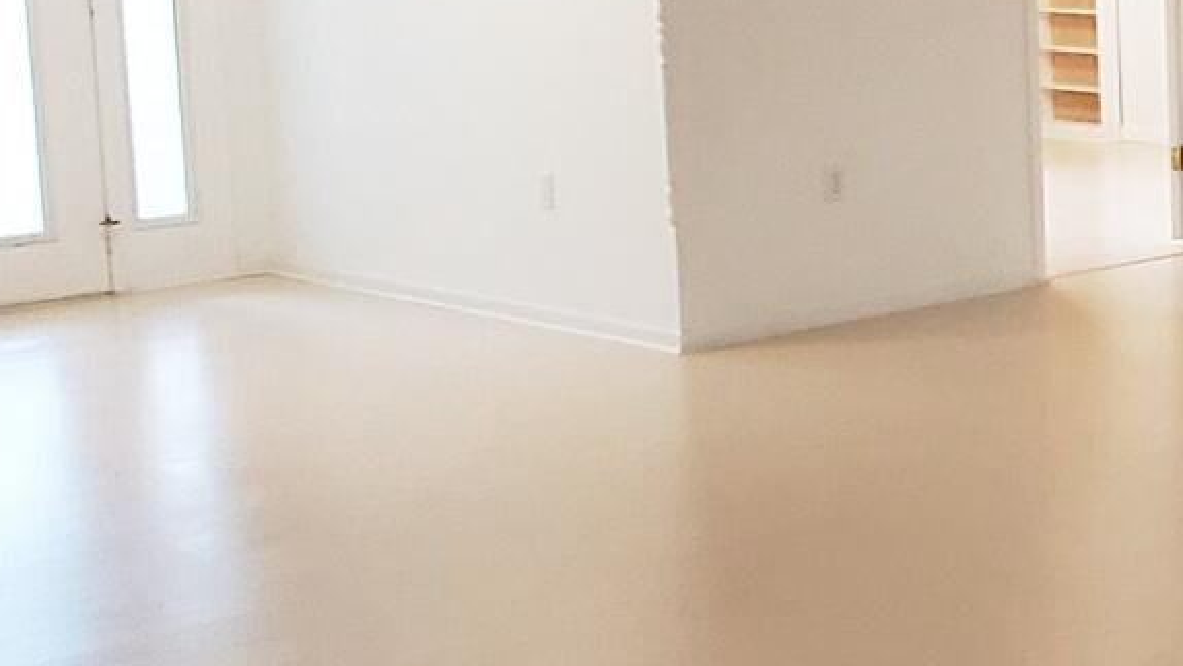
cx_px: 1608
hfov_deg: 24.3
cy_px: 82
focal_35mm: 74
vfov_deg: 16.1
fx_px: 2321
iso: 500
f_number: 2.2
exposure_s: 1/39
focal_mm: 1.8
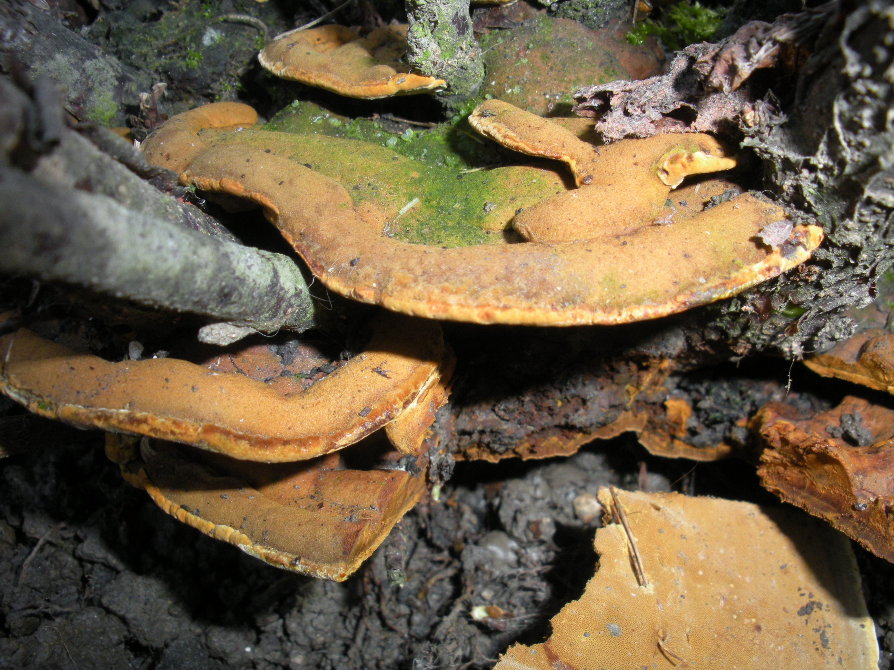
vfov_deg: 40.7
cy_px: 335
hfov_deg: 52.6
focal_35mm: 35
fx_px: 904
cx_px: 447
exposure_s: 1/60
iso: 200
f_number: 5.6
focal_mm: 6.3
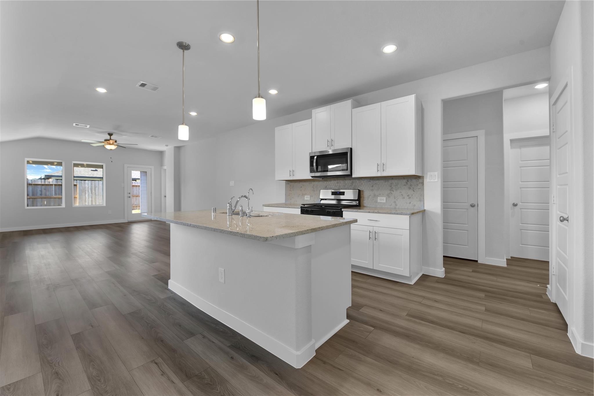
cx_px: 297
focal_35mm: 14
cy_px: 198
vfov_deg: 81.2
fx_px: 231
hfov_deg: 104.3
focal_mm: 14
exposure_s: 1/15
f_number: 8
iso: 100
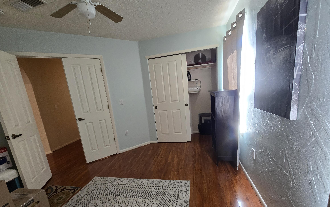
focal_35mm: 14
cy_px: 117
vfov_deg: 78.2
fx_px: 126
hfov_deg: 105.3
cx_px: 165
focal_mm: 2.2
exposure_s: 1/60
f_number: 2.2
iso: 250
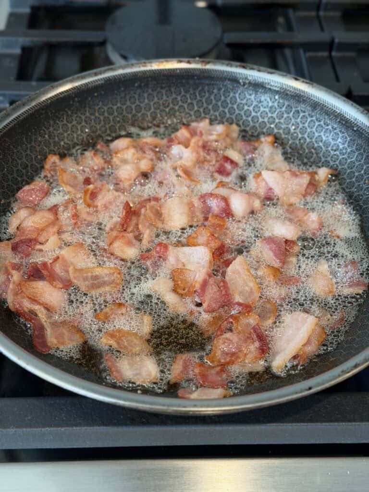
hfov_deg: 30.3
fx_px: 682
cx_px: 184
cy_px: 246
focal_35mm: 48
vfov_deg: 39.7
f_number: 1.8
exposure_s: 1/60
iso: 125
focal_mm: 6.8
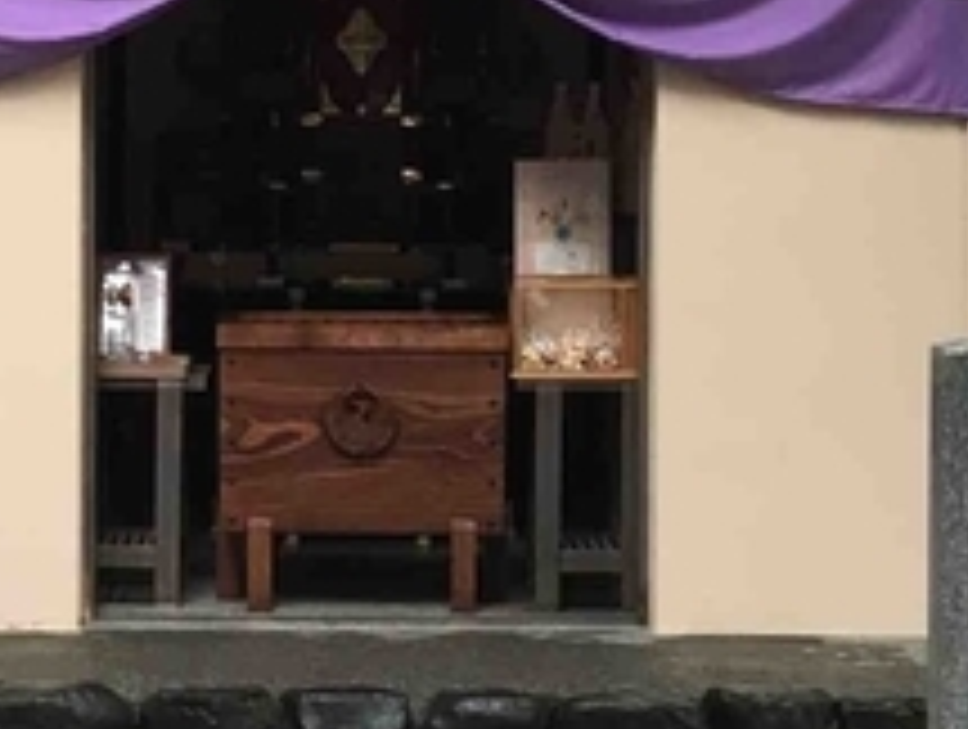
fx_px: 4370
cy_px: 248
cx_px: 252
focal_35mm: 156
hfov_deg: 12.6
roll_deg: +0.6
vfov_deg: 9.5
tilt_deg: -0.1
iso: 32
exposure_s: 1/60
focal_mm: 3.99
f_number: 1.8
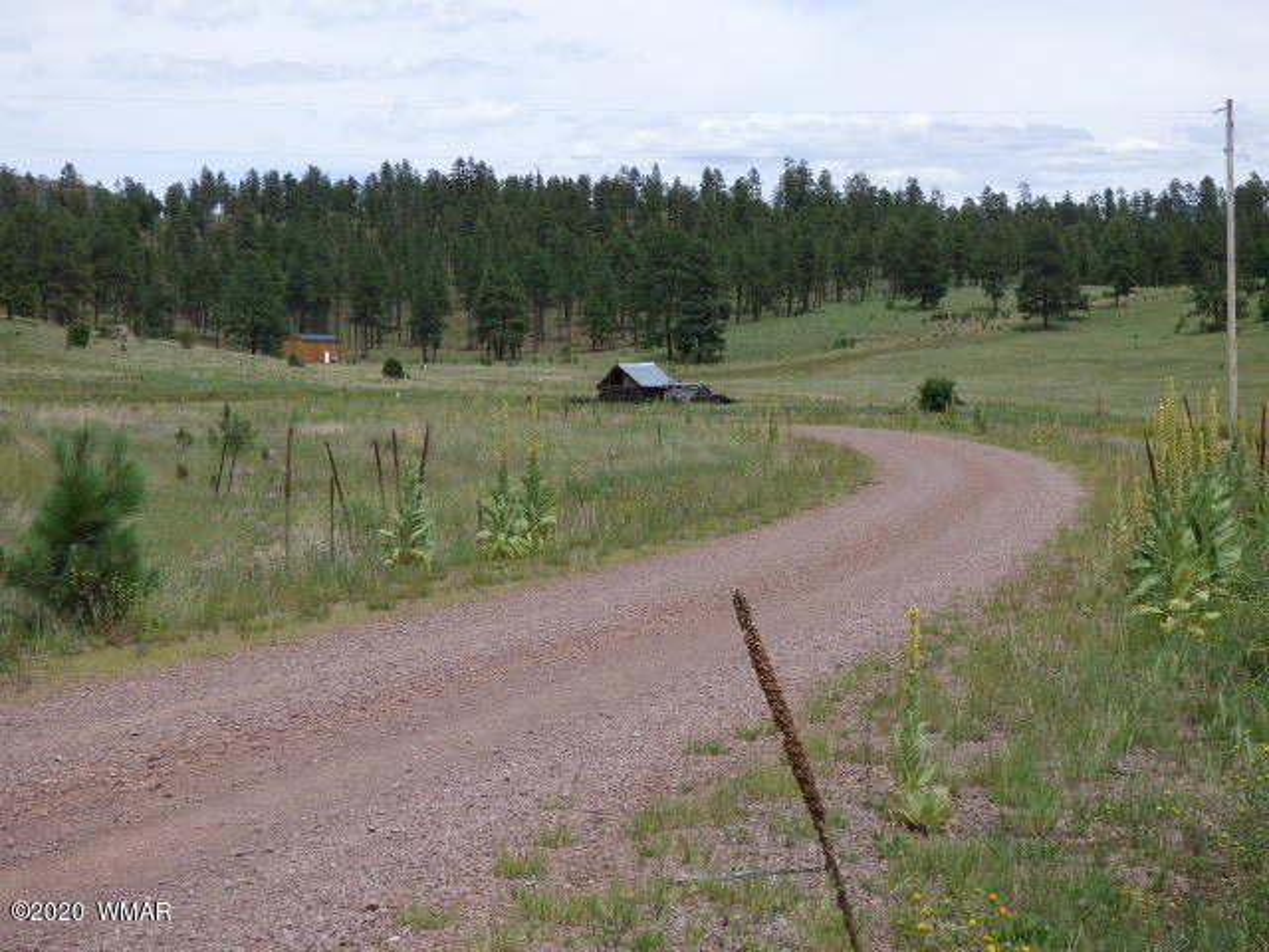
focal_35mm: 73
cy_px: 476
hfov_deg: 26.7
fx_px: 2676
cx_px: 634
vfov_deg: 20.2
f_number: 4.3
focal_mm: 12.29
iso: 100
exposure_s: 1/640
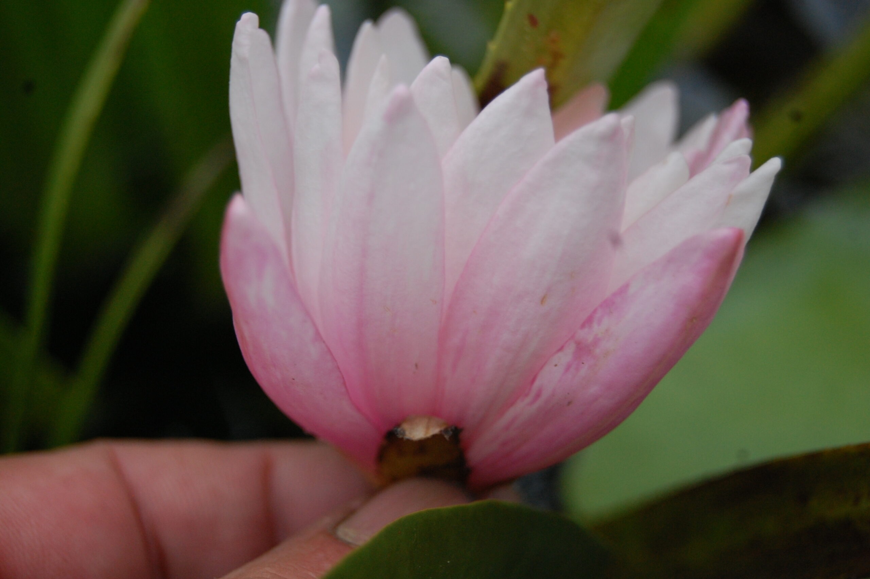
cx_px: 435
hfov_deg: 24.6
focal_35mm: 82
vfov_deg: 16.5
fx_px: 1992
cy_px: 290
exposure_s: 1/320
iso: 800
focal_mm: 55
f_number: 5.6
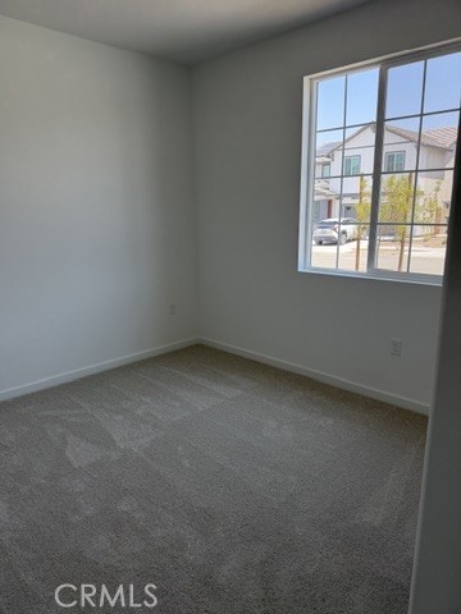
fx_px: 426
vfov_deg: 71.6
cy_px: 307
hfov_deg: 56.8
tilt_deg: -13.1
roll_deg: +0.7
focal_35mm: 24
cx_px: 230
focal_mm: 6.76
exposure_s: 1/428
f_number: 1.78
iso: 100
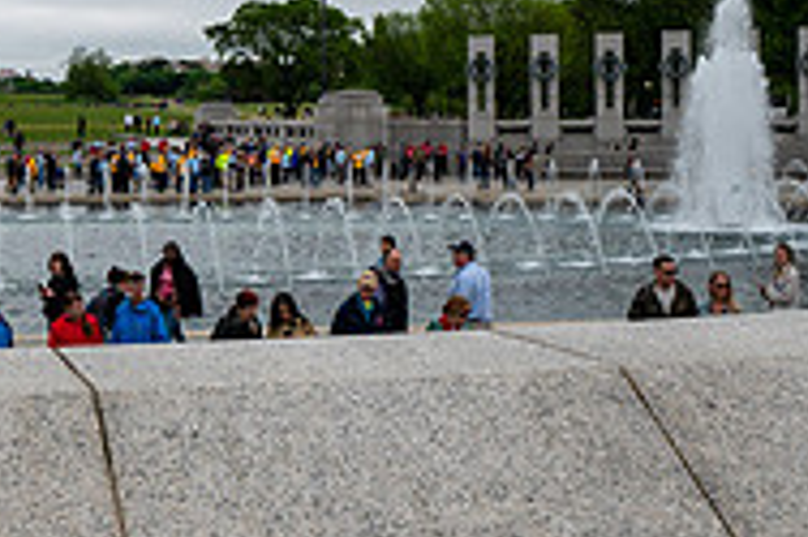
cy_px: 137
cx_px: 77
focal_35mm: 74
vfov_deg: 18.3
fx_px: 1659
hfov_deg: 26.4
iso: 250
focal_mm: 24
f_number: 8
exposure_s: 1/640
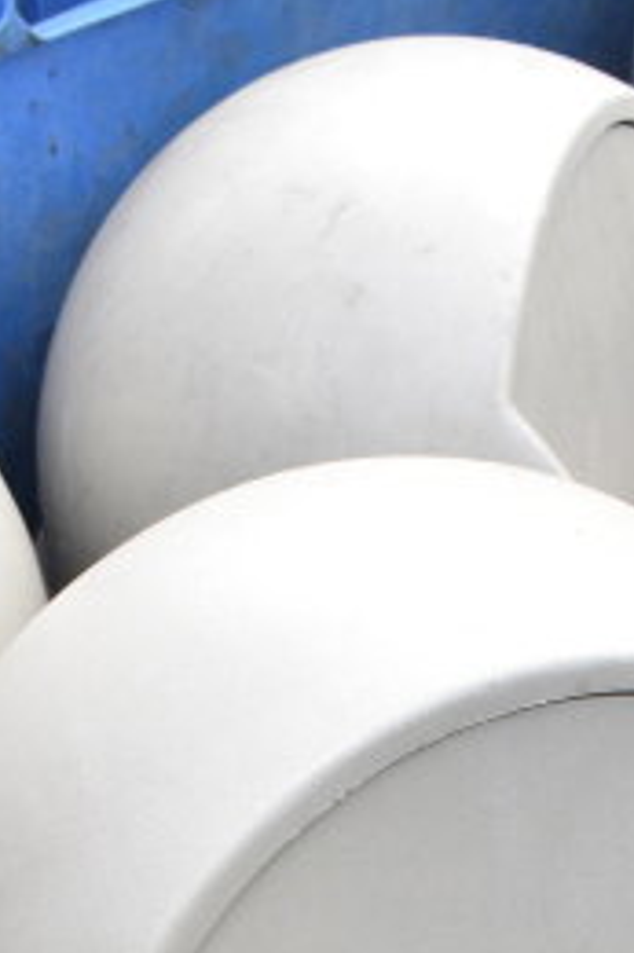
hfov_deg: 14.4
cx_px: 403
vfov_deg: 19.4
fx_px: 2513
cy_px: 1314
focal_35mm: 95
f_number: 5.6
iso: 200
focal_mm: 18
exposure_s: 1/125
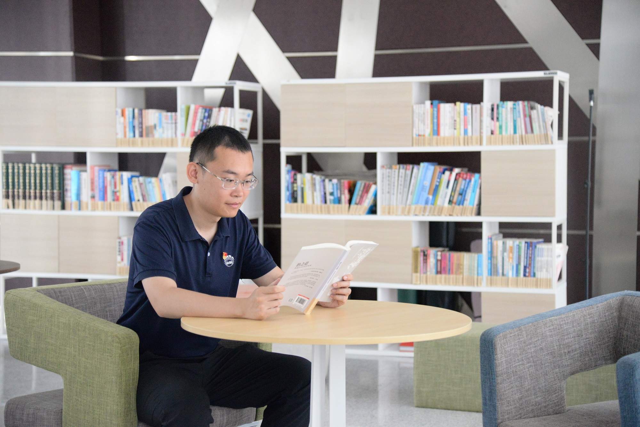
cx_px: 320
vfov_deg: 19.5
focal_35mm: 70
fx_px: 1245
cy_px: 214
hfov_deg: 28.8
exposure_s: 1/200
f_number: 4
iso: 6400
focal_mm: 70
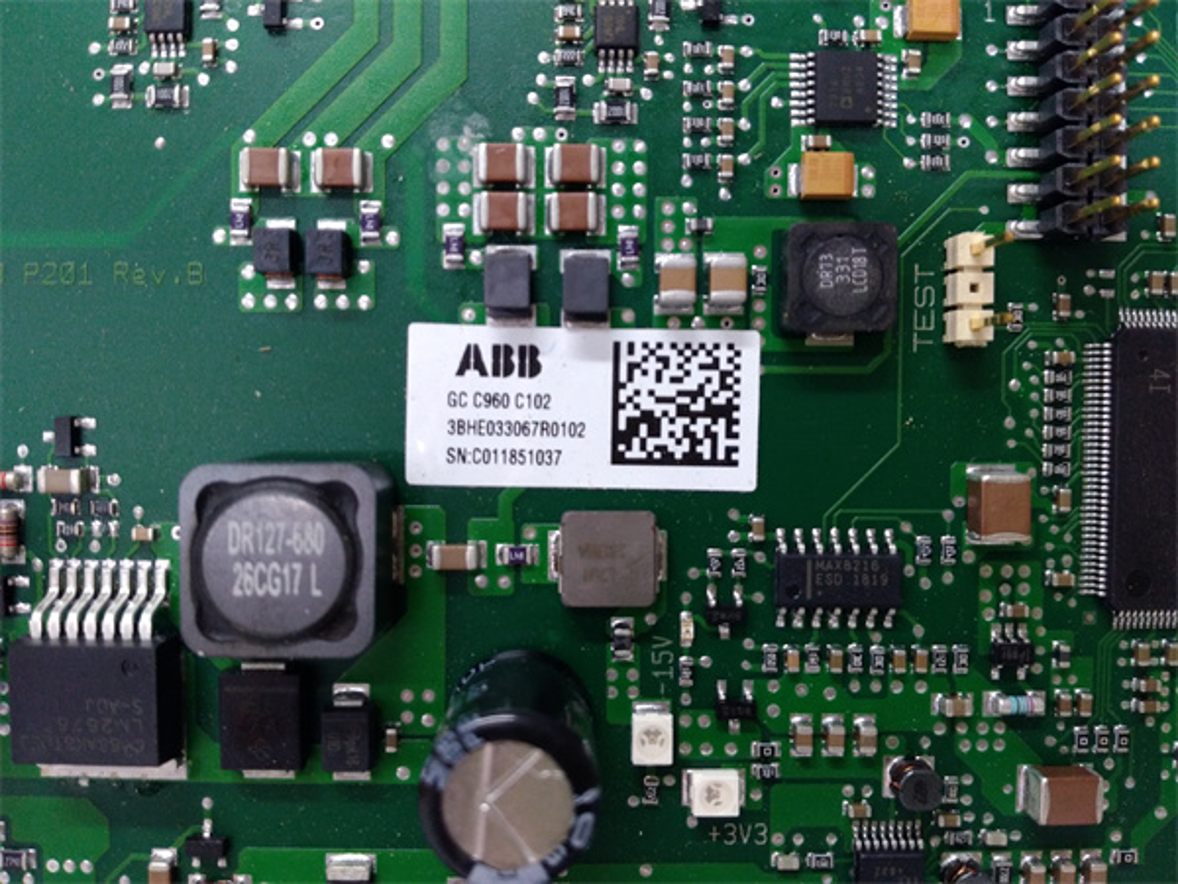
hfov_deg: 65.3
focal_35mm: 27
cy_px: 442
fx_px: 919
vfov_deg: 51.4
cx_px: 589
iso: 396
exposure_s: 1/33
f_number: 2
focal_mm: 3.79
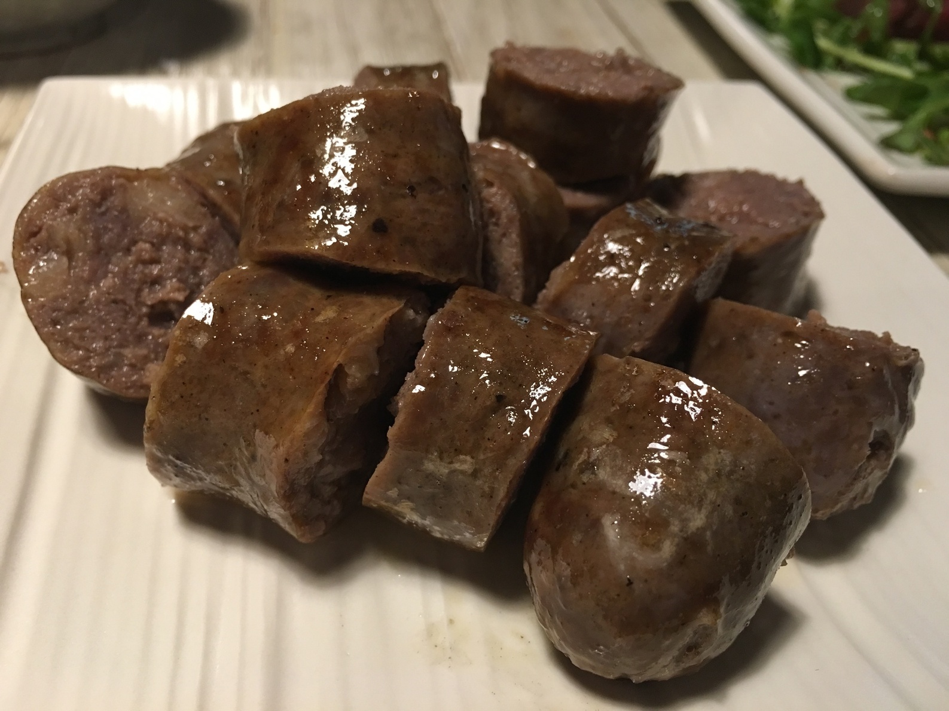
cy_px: 356
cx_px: 474
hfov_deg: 61.7
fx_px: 795
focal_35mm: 29
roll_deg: -6.3
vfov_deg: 48.2
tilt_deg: -39.1
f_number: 2.2
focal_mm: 4.15
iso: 64
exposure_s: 1/15
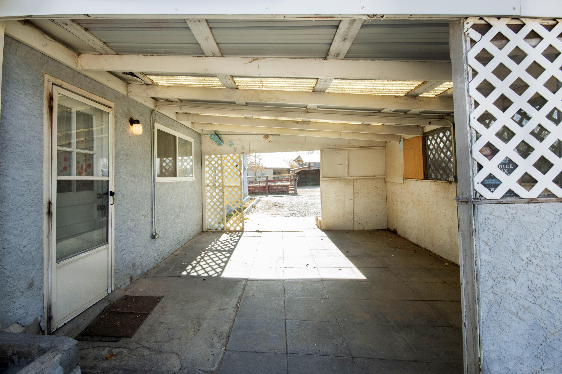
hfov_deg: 100.4
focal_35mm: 15
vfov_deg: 77.3
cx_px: 281
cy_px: 187
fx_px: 234
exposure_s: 1/80
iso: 400
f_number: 13
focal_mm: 10
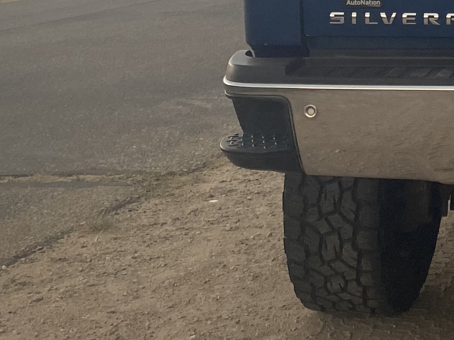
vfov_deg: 14.2
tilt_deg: -1.2
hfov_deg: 18.0
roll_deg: +2.2
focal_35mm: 99
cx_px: 649
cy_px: -121
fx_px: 1298
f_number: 1.8
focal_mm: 4.25
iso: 100
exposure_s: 1/121
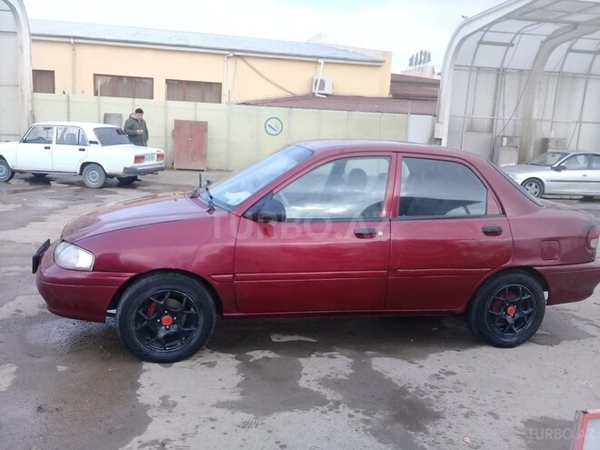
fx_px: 537
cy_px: 225
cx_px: 300
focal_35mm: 31
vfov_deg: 45.4
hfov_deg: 58.4
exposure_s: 1/131
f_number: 2.2
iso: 50
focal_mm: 3.3
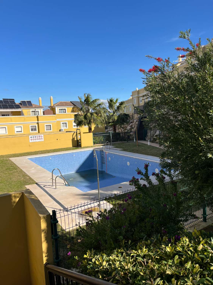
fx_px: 213
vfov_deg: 67.3
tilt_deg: -6.3
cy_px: 142
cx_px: 106
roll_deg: +5.6
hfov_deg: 53.1
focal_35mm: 26
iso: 50
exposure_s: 1/4149
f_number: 1.6
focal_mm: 5.1
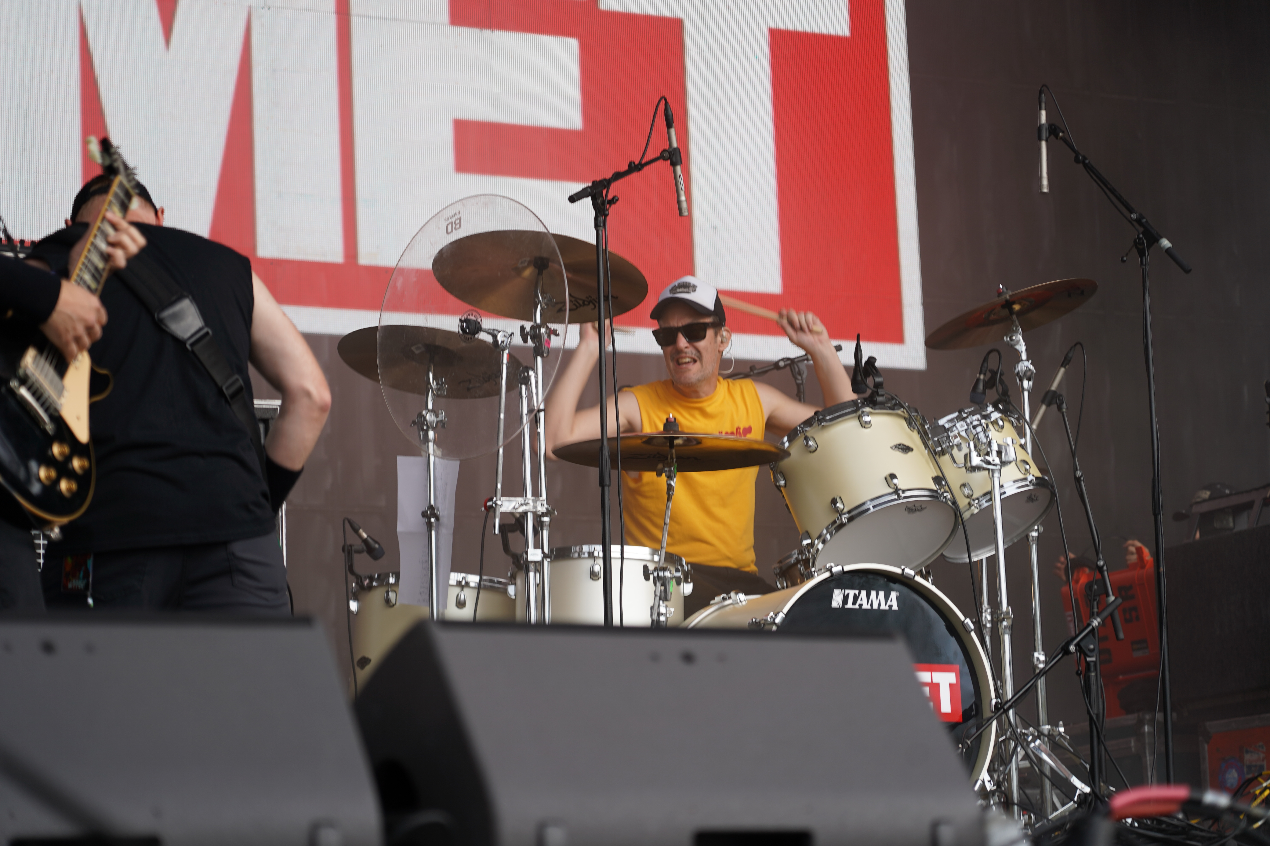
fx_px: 3704
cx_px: 635
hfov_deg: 19.5
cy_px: 423
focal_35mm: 105
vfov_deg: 13.0
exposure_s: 1/160
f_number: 4
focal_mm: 105
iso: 100
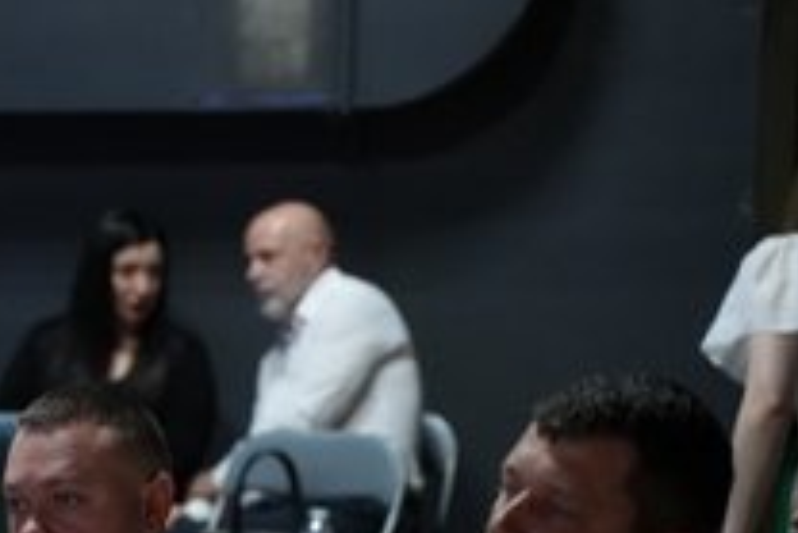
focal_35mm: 144
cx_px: 46
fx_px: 3194
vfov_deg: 9.5
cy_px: 504
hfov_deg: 14.1
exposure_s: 1/640
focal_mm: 75
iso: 10000
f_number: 2.8
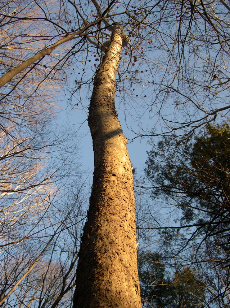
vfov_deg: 49.0
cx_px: 115
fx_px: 337
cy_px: 154
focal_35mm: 38
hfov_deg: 37.7
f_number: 2.8
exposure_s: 1/302
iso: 100
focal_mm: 8
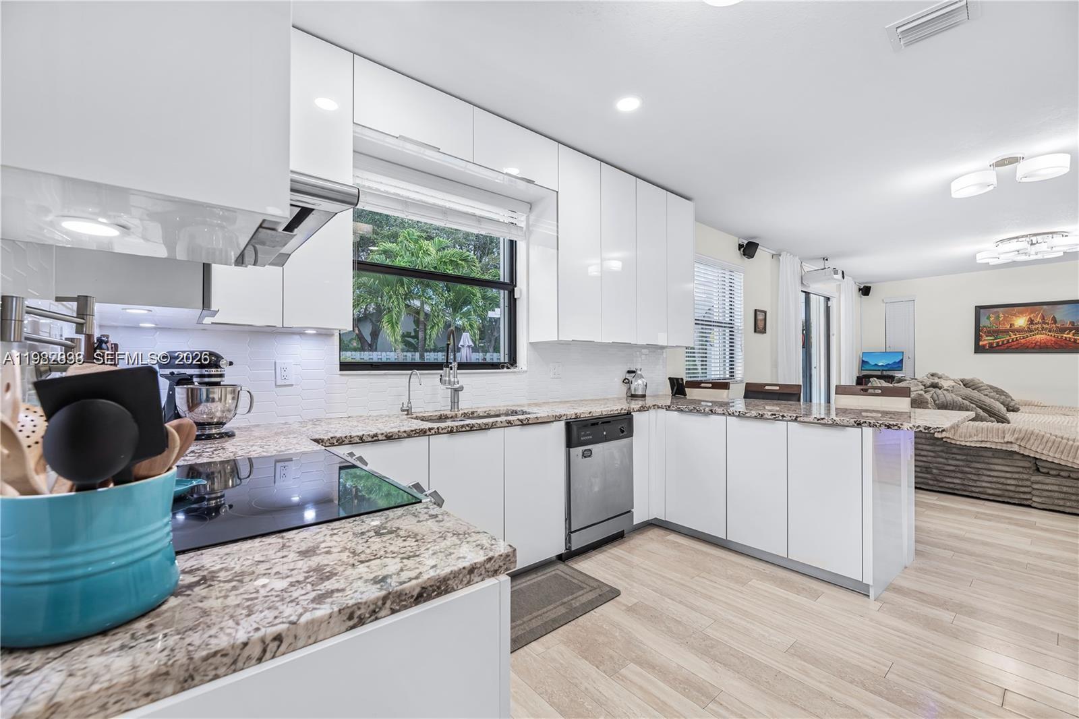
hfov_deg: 104.3
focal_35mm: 14
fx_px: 419
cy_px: 360
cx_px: 540
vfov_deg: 81.2
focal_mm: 14
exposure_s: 1/15
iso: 1000
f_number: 9
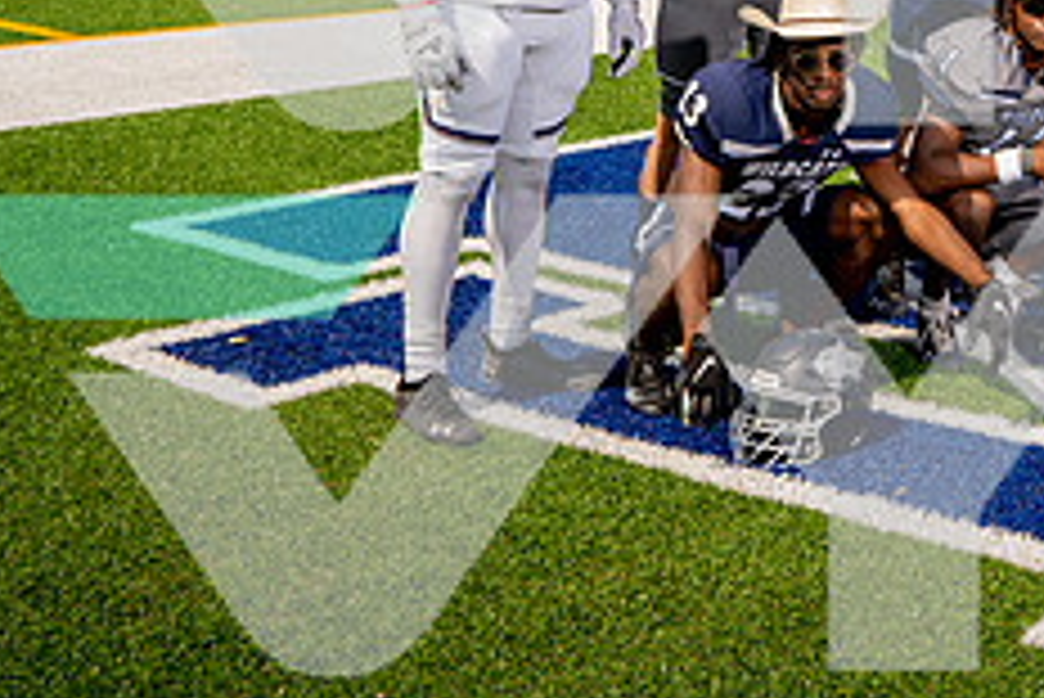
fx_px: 2031
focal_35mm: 70
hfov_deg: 26.8
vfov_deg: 18.6
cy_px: -110
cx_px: 1107
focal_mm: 28
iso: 100
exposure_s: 1/250
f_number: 7.1
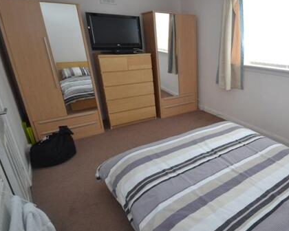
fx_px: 188
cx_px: 222
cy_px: 110
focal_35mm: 22
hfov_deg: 69.4
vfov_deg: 63.1
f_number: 4
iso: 800
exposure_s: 1/125
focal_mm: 10
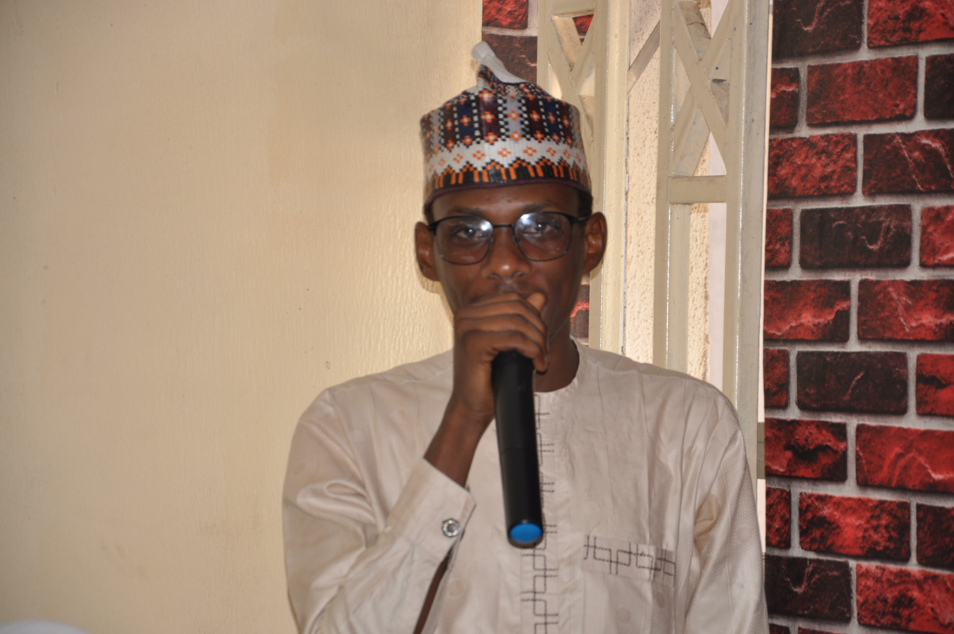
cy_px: 317
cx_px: 477
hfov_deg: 13.1
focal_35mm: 158
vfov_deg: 8.7
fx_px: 4169
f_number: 5.6
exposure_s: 1/60
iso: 200
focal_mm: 105
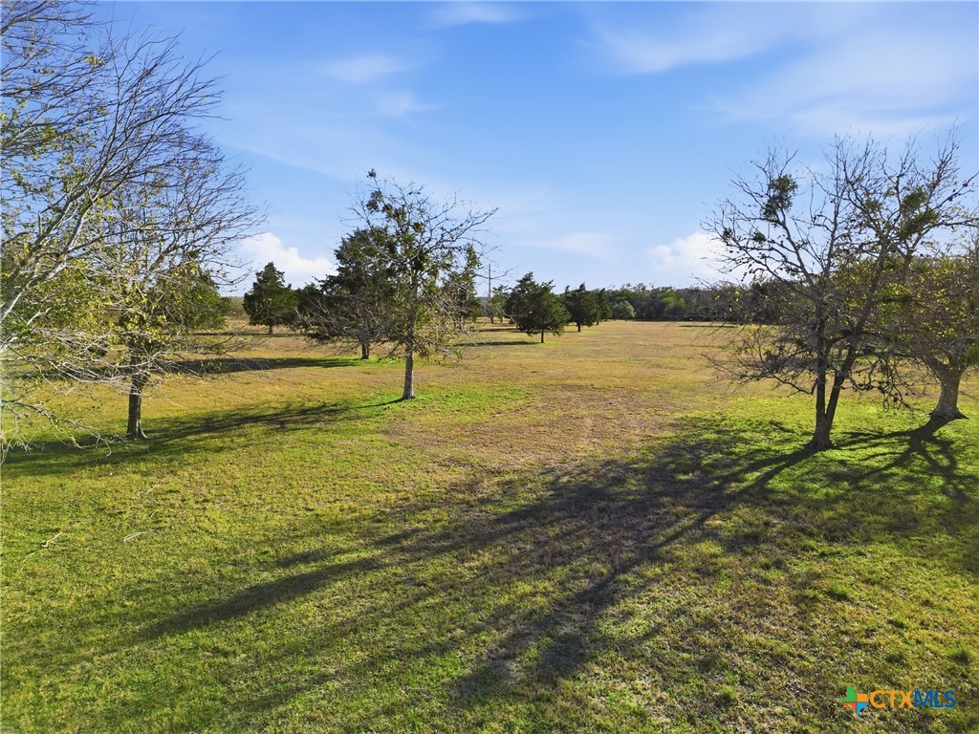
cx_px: 490
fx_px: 679
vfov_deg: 56.8
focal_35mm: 24
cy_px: 367
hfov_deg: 71.6
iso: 150
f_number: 1.7
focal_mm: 6.7
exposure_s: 1/500
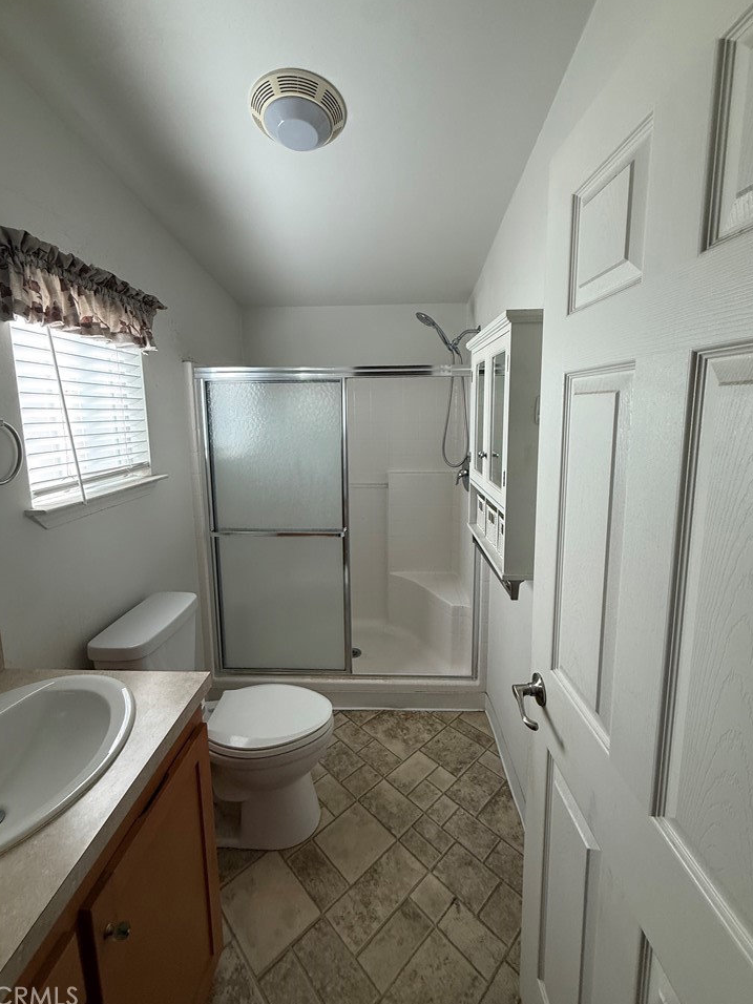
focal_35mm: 15
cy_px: 474
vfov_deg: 98.1
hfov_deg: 81.7
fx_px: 435
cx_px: 377
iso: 125
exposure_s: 1/99
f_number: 2.2
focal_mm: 2.22
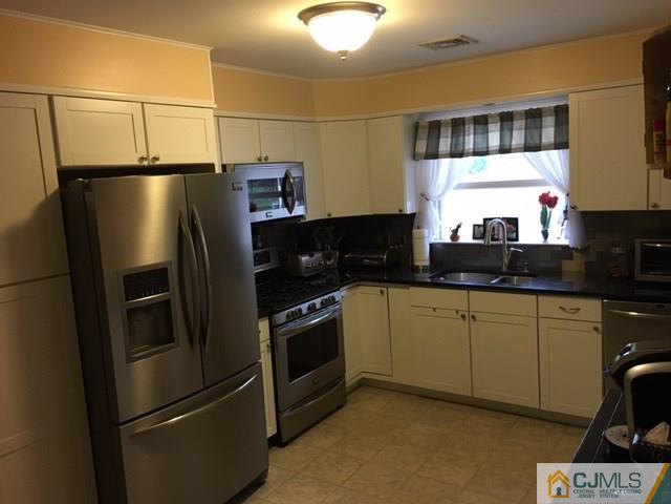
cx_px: 336
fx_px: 562
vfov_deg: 48.2
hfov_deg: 61.7
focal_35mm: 29
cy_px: 252
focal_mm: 4.15
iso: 125
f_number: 2.2
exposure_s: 1/30
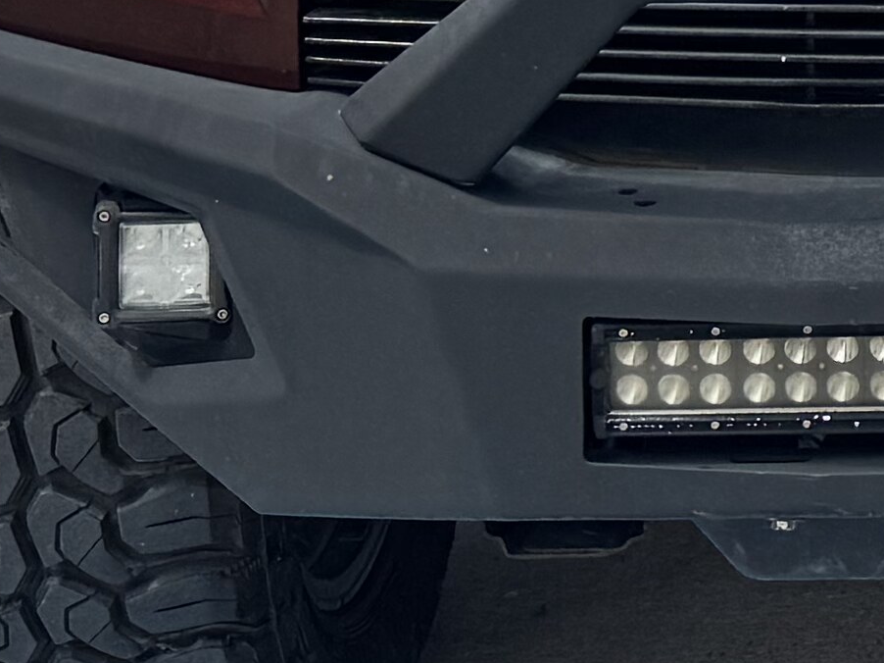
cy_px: -858
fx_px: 3881
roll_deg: -1.1
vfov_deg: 8.9
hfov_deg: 12.2
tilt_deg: -5.7
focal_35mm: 152
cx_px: 1451
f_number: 1.78
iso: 80
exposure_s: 1/5348
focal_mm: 6.76
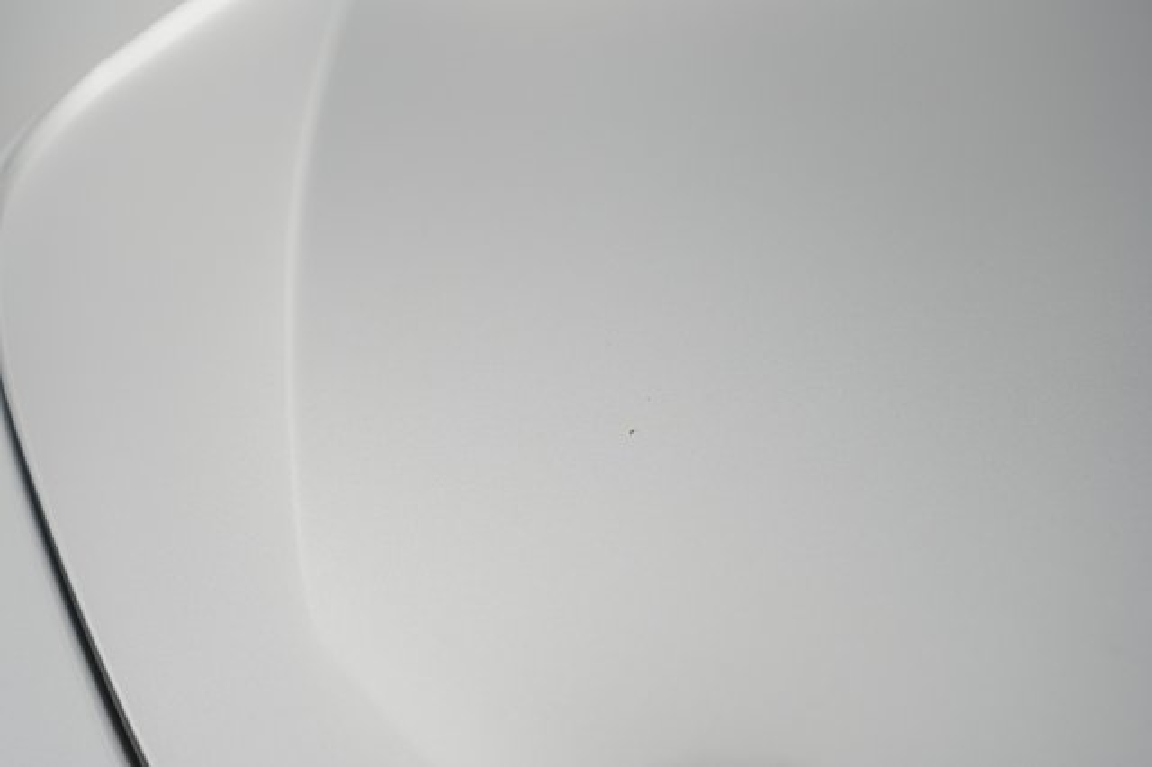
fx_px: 895
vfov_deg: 46.4
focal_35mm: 28
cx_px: 576
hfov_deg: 65.5
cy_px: 384
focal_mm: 28
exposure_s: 1/100
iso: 1600
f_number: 4
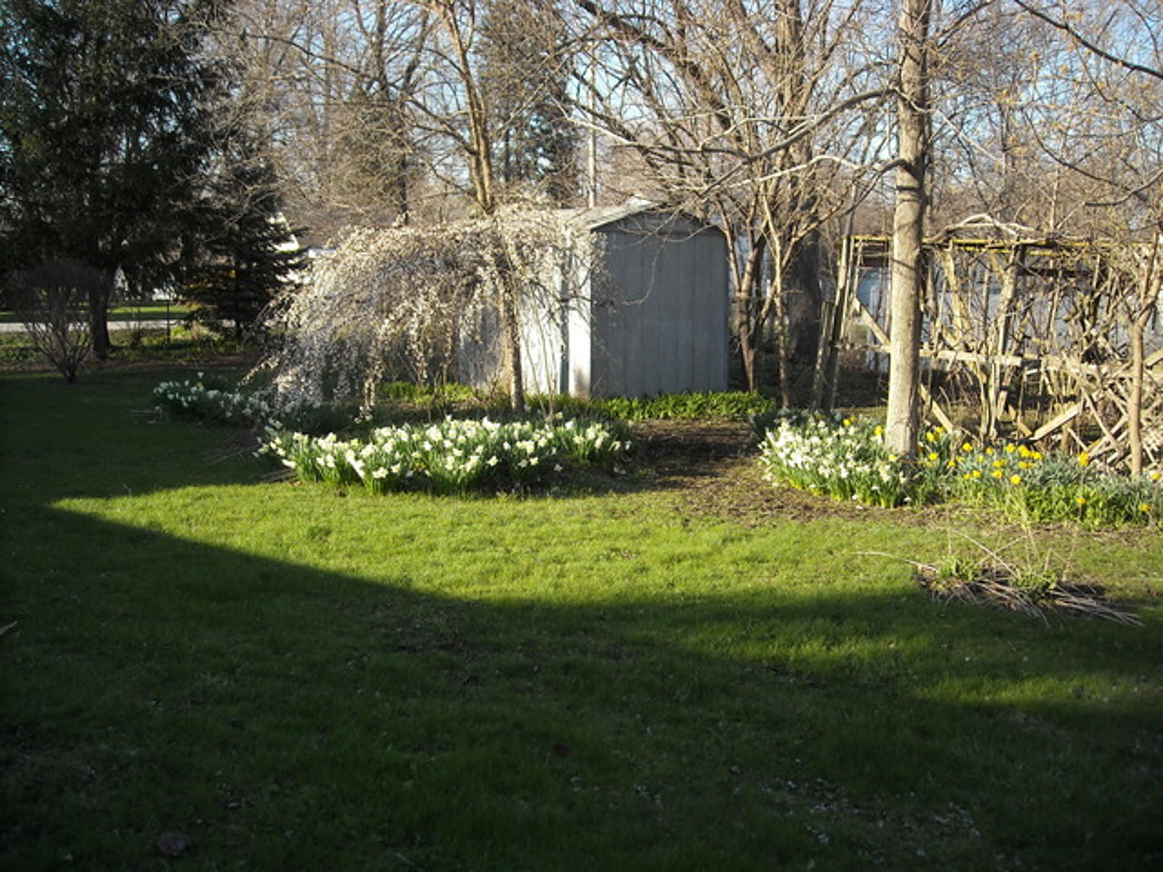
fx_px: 1176
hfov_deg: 52.6
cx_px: 582
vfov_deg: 40.7
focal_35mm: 35
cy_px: 436
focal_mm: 5.7
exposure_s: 1/284
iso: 64
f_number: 2.8
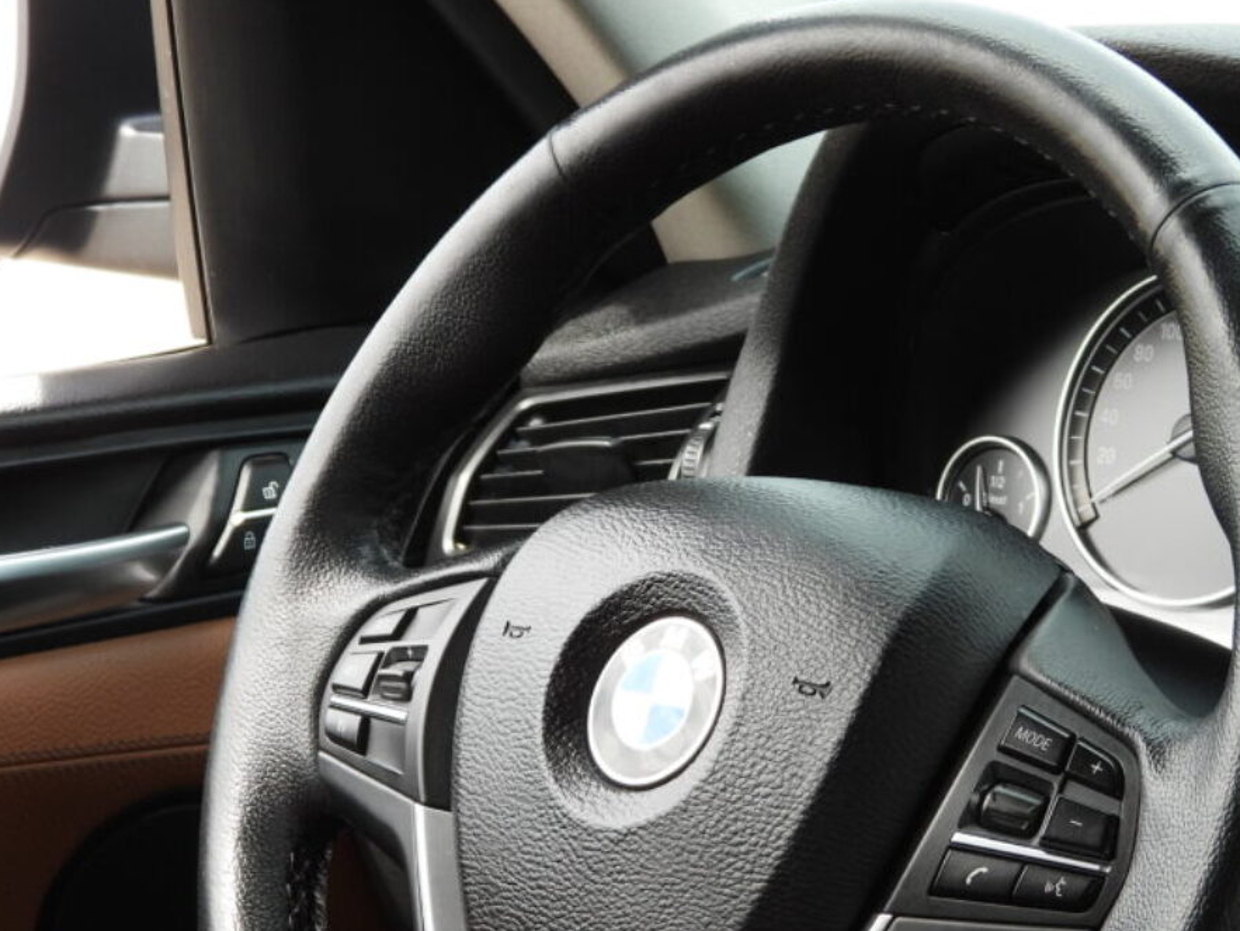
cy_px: 750
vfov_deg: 10.9
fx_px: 4874
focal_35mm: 136
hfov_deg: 14.5
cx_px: 737
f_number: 3.5
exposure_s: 1/160
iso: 100
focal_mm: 13.5
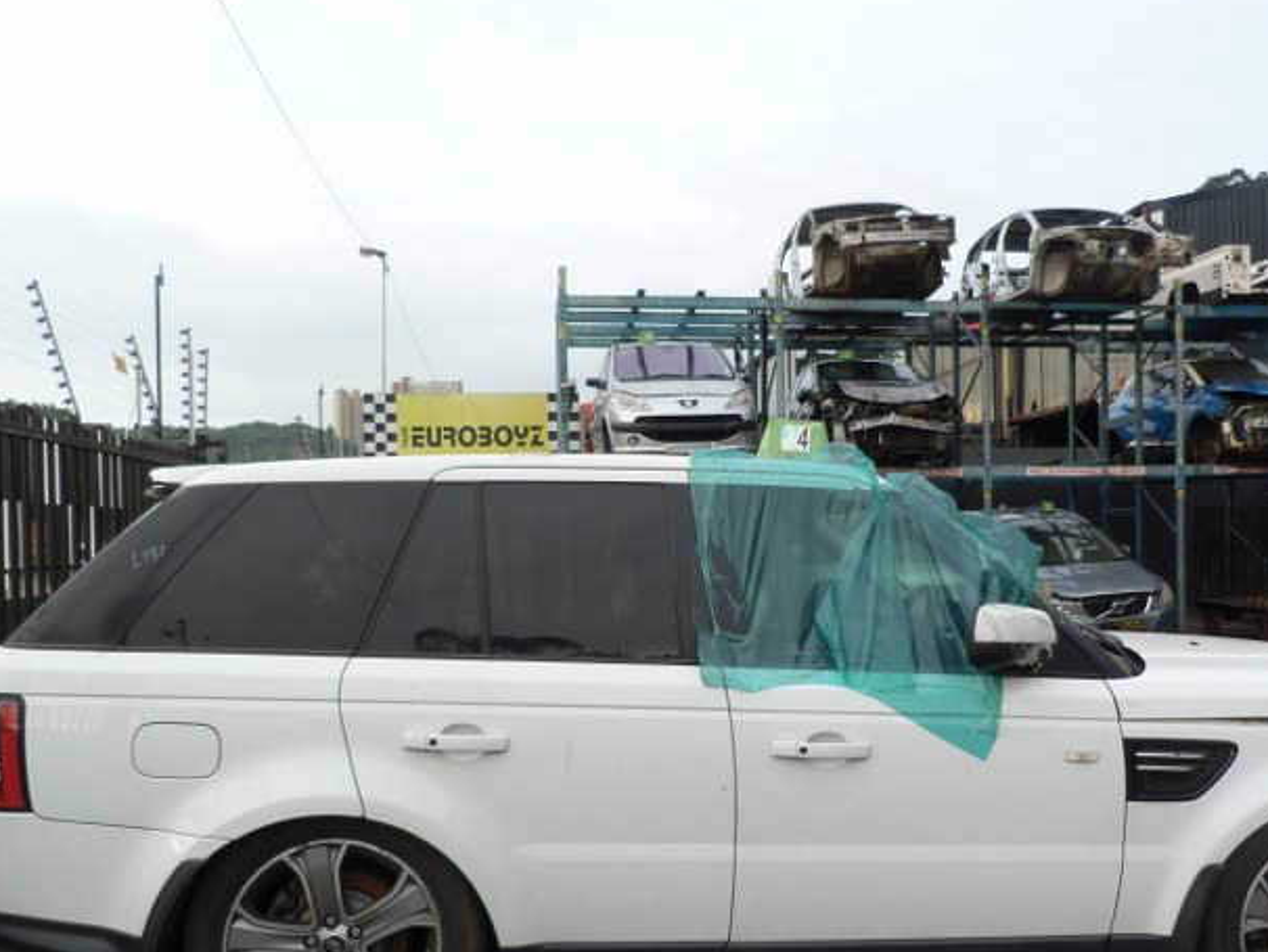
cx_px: 728
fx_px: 1209
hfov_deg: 55.1
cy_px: 565
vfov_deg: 42.8
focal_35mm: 33
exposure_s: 1/100
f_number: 2.8
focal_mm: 4.5
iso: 80
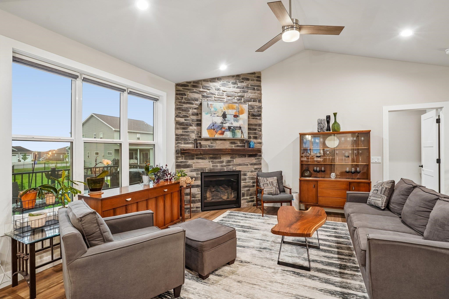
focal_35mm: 16
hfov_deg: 96.7
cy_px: 150
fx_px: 200
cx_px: 224
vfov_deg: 73.7
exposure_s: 1/5
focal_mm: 16
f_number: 8
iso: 400
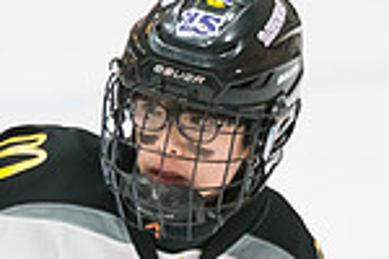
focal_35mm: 1235
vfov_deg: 1.1
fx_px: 13344
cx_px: 171
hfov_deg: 1.7
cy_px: 316
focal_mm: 261
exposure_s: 1/800
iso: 3200
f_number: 3.2
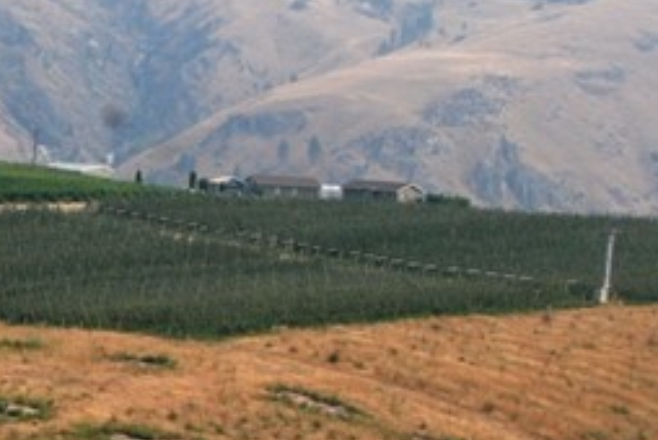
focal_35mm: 166
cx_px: -82
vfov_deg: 8.2
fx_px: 3038
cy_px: 458
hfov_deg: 12.1
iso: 200
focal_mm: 26
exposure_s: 1/250
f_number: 8
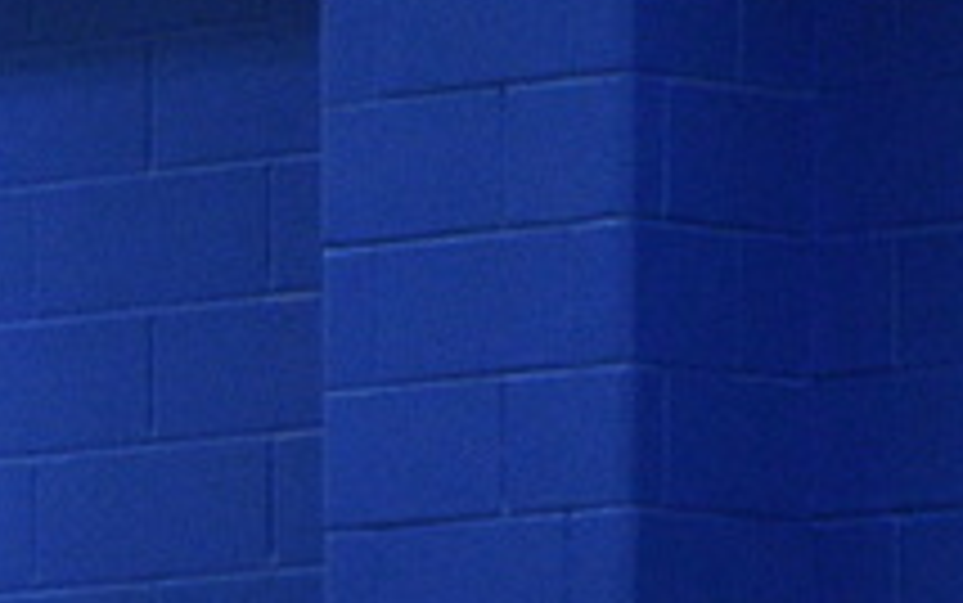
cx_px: -1233
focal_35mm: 547
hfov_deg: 3.8
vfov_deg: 2.4
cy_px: 1397
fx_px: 14363
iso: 2800
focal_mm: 75
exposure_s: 1/250
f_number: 5
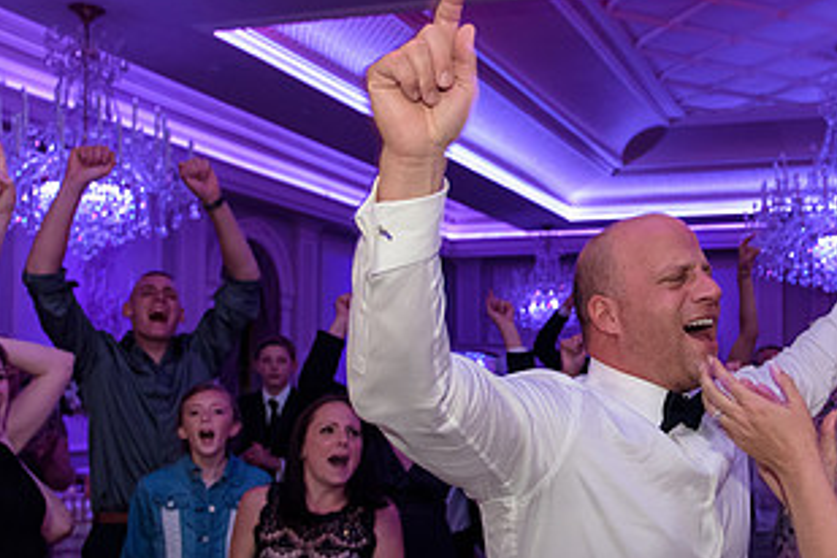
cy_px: 378
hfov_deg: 42.2
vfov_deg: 29.6
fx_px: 1046
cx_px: 631
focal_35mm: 45
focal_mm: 24
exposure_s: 1/125
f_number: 3.2
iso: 3200
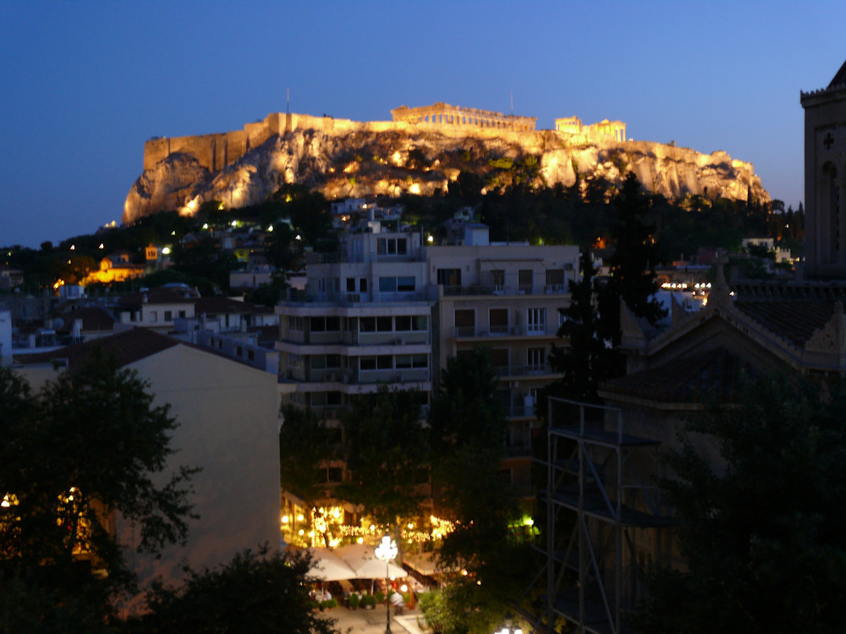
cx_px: 423
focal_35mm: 49
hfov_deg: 38.9
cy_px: 317
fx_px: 1198
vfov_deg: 29.7
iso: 100
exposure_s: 1
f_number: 3.2
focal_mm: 10.3
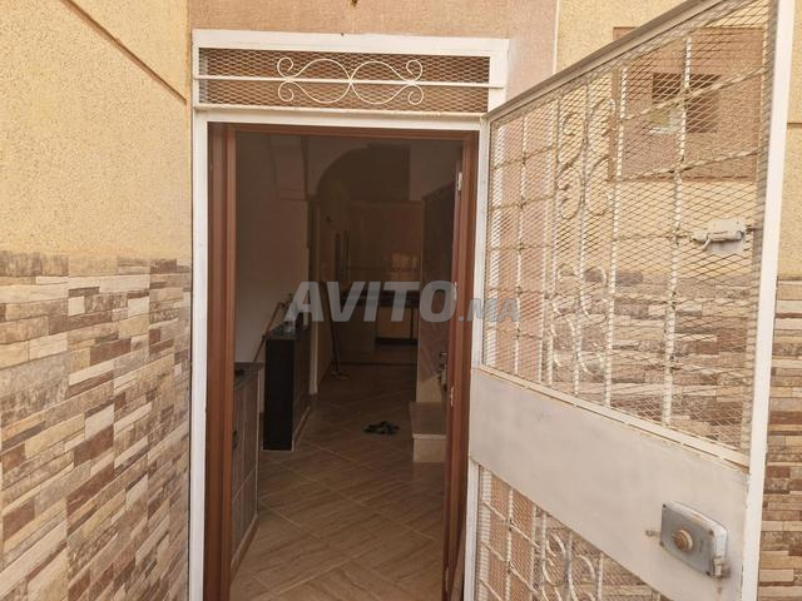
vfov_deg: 58.9
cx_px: 401
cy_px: 300
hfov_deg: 73.9
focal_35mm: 23
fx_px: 533
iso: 64
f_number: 1.8
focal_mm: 5.4
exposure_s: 1/180
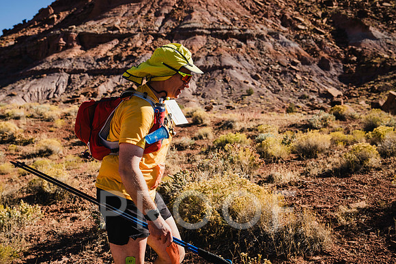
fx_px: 469
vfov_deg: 31.5
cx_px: 188
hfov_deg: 45.8
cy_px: 133
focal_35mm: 43
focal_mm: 39
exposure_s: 1/800
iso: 100
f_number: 5
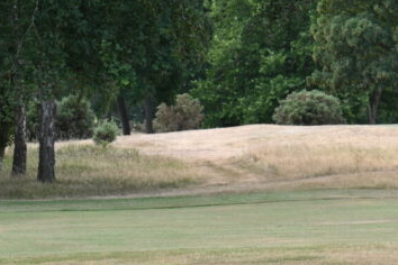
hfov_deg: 7.6
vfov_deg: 5.1
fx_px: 2985
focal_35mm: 270
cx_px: 218
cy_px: 79
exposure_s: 1/100
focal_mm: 70
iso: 200
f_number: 9
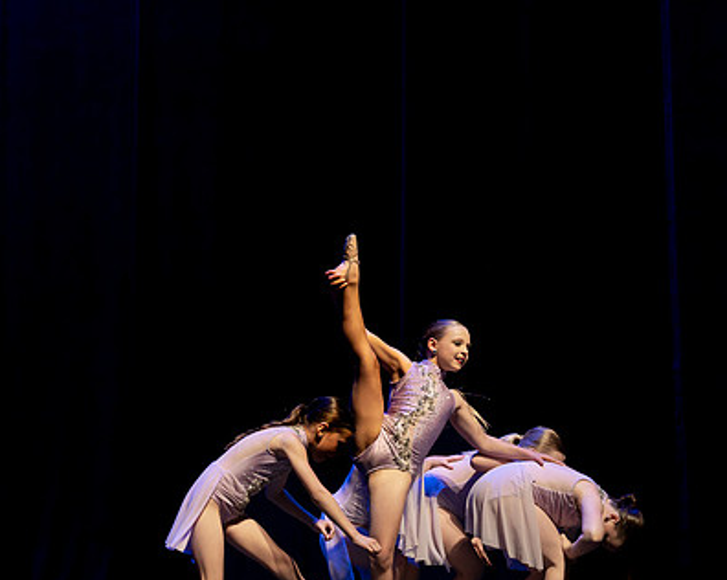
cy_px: 119
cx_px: 408
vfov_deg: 10.2
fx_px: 3246
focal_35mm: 151
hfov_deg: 12.8
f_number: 2.8
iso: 3200
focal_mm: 51
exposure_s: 1/640
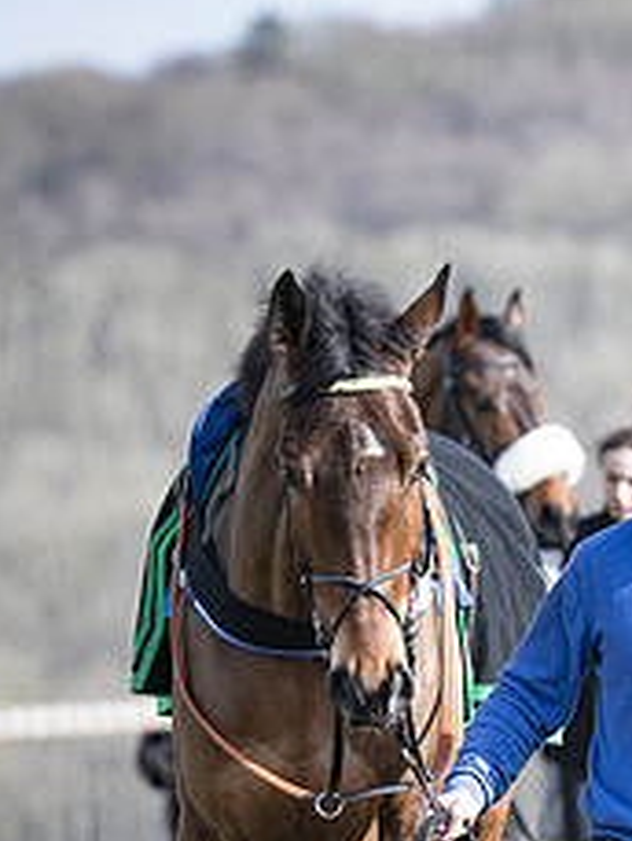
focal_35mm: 610
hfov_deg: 2.4
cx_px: 686
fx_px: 14836
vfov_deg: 3.2
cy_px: 691
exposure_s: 1/1250
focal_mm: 130
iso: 160
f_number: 2.8
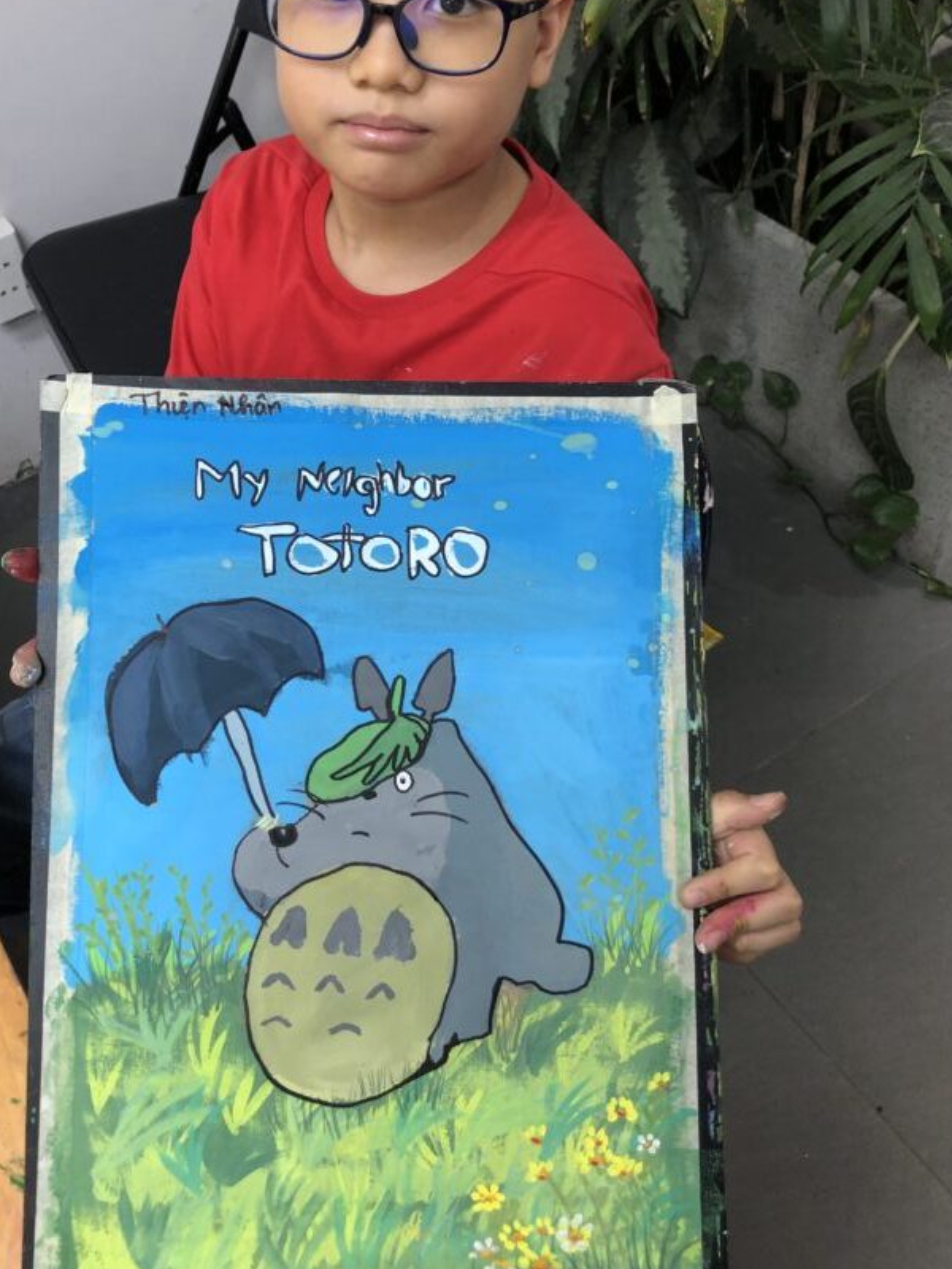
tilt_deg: -47.1
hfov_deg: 40.6
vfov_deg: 52.6
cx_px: 390
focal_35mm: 35
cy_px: 596
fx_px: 1283
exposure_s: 1/33
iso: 25
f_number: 1.8
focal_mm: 3.99
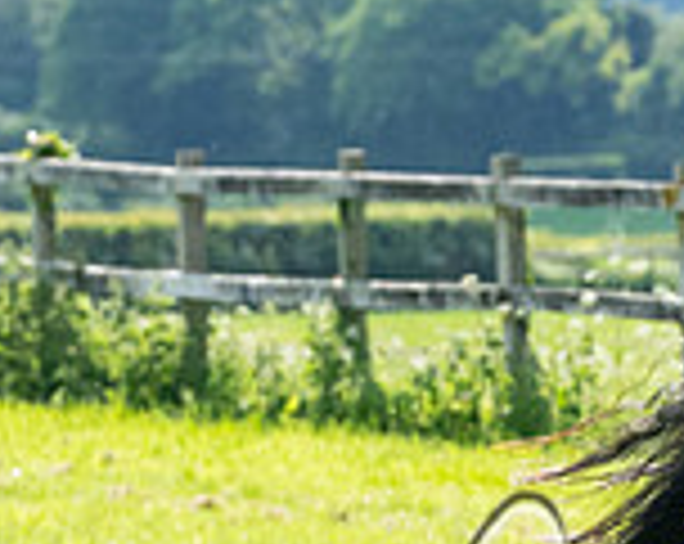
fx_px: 13376
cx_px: 1226
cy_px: 167
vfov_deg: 2.3
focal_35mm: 662
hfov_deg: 2.9
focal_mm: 87
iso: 400
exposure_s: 1/2000
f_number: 5
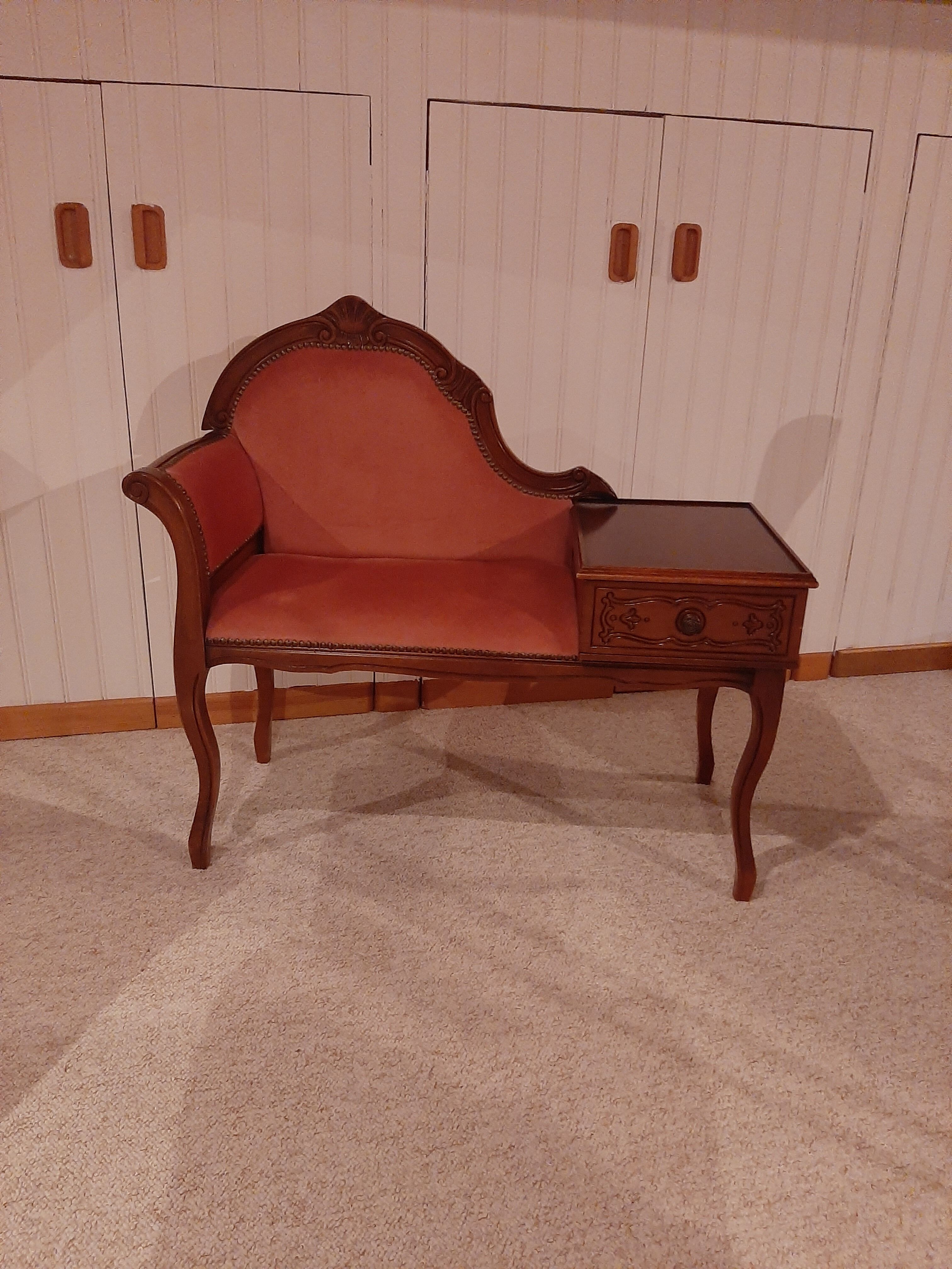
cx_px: 476
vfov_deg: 67.3
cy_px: 634
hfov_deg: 53.1
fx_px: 953
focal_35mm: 26
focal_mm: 3.93
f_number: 1.7
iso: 500
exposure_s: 1/20
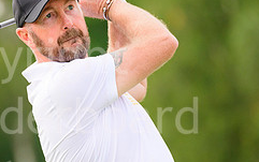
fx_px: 6929
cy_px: 126
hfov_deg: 2.1
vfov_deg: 1.3
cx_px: 61
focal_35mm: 981
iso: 800
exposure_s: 1/1250
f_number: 5.6
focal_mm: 400
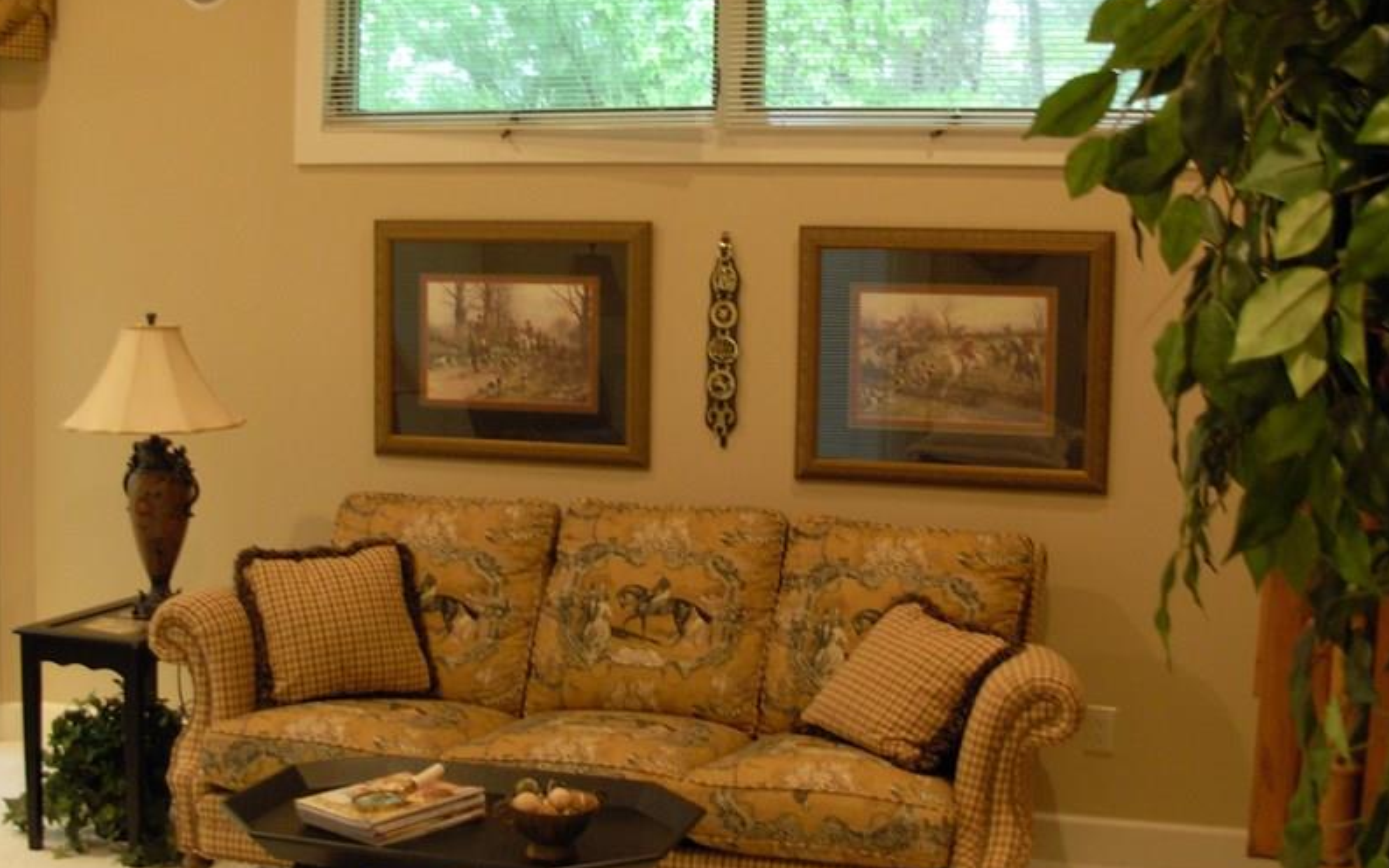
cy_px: 355
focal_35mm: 52
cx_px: 583
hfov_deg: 38.8
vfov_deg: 24.8
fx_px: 1969
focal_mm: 6.3
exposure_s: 1/4
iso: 178
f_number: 2.9
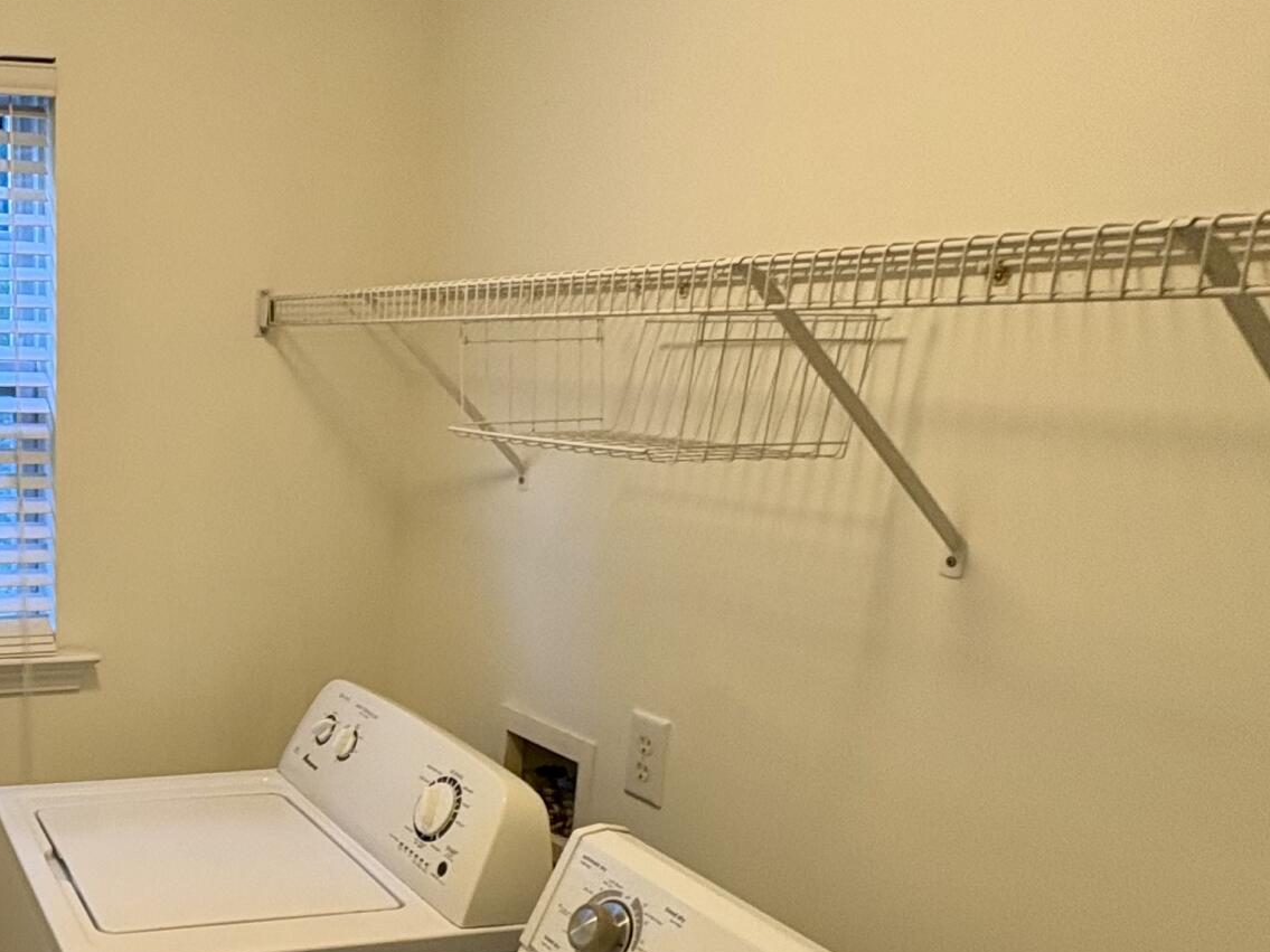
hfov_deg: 44.4
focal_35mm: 37
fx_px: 1357
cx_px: 66
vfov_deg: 37.8
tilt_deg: -15.2
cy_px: 705
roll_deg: -0.8
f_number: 2.2
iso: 125
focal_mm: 2.22
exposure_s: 1/60
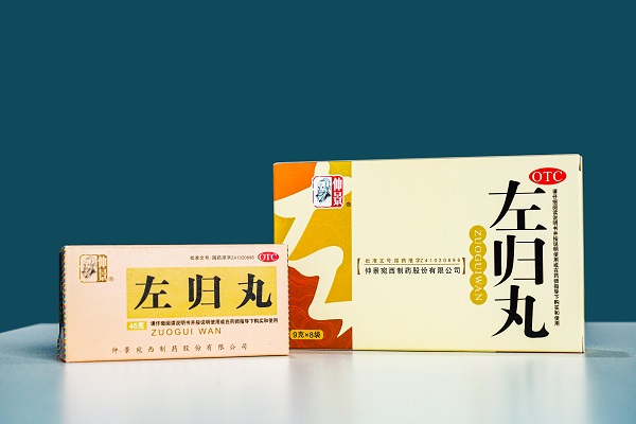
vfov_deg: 22.6
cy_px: 212
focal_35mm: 60
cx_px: 318
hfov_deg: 33.4
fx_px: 1060
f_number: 7.1
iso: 3200
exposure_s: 1/125
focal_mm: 60
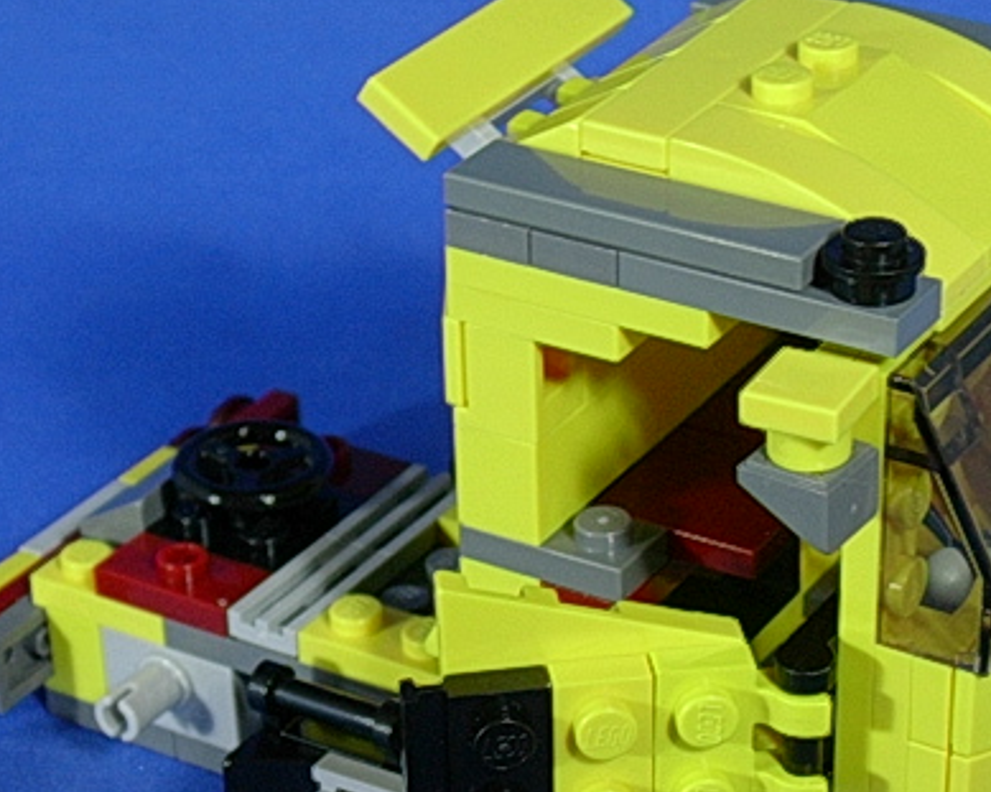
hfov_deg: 16.9
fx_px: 3343
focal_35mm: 114
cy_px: 509
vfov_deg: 13.5
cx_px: 563
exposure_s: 1/6.3
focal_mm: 10.8
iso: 70
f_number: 3.7
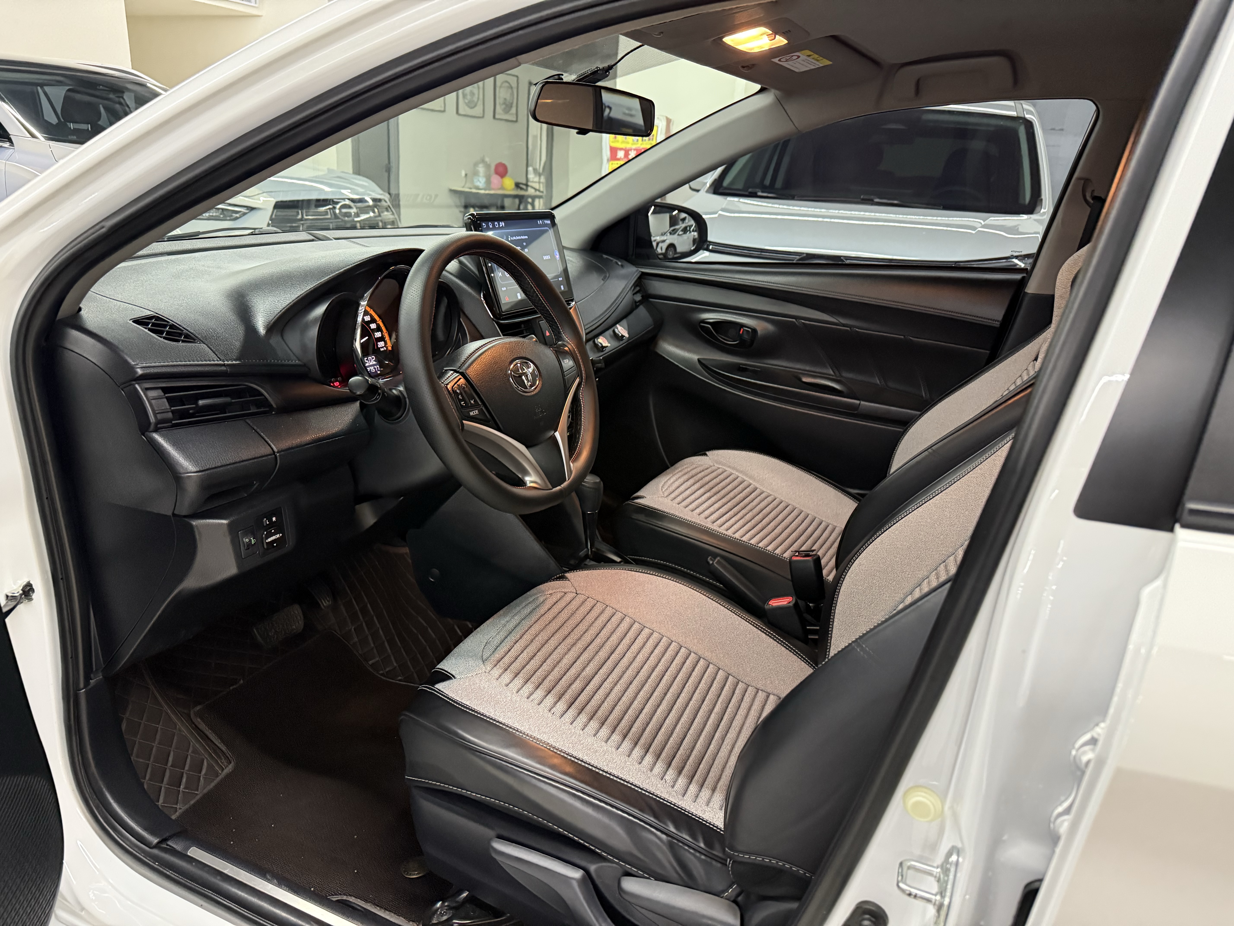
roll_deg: -3.6
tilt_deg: -18.0
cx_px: 617
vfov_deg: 56.8
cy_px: 463
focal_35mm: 24
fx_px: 856
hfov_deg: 71.6
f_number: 1.78
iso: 800
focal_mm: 6.76
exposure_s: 1/50
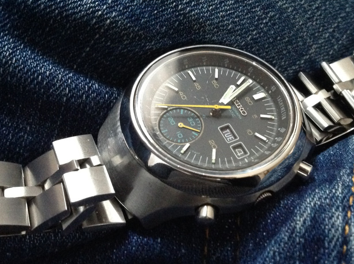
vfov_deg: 30.7
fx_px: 480
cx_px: 212
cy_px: 102
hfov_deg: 40.3
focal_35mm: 47
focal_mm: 4.28
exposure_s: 1/15
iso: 640
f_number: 2.4
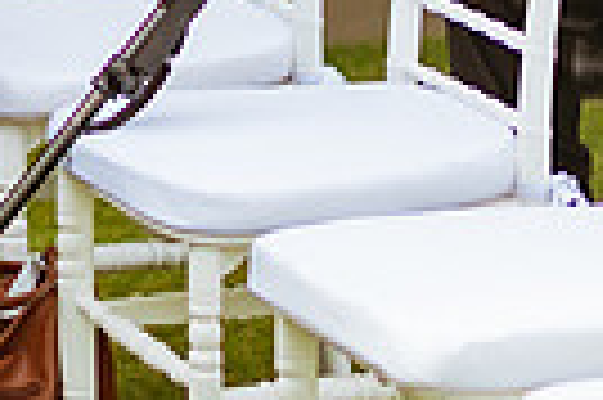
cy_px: -371
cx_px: -721
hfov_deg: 7.2
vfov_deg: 5.0
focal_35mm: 272
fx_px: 4550
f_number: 1.4
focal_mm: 58
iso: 50
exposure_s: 1/8000
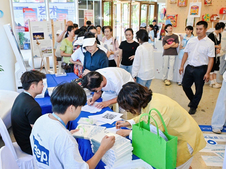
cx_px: 99
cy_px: 85
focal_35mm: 34
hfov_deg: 53.8
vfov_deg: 41.8
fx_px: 222
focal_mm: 31
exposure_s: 1/200
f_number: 5
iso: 1600
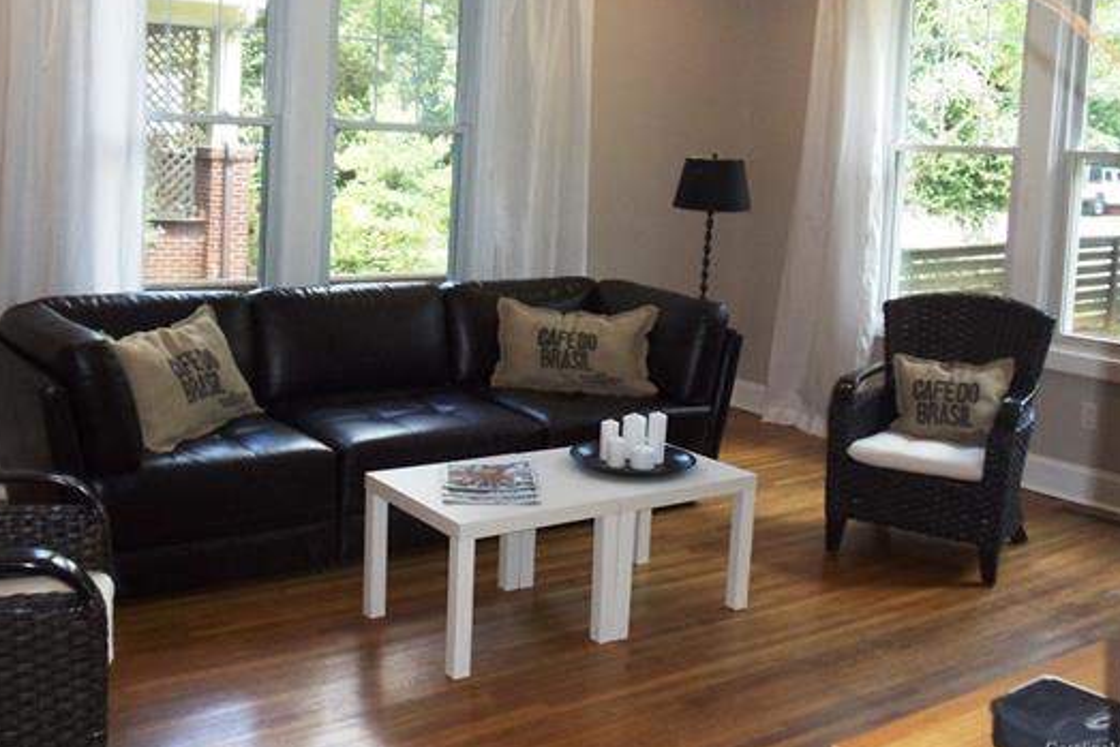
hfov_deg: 35.6
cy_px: 248
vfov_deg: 24.1
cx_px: 514
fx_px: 1743
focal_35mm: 56
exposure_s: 1/30
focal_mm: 6
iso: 400
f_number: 3.5
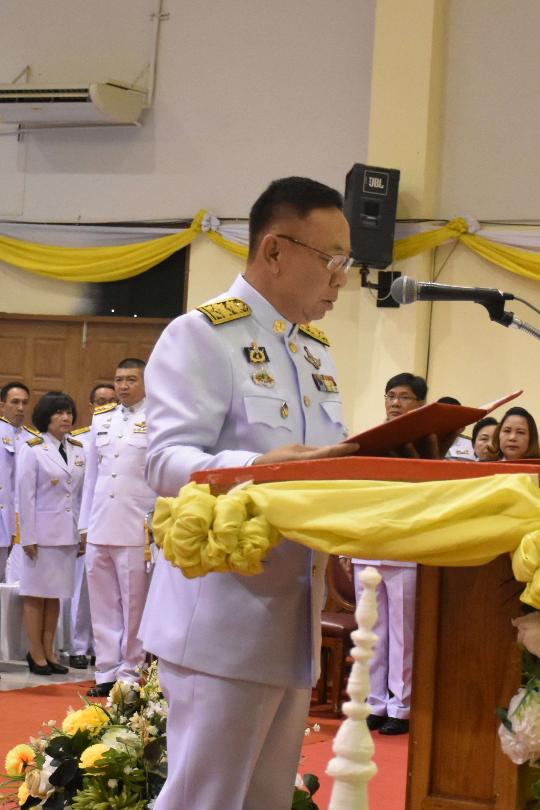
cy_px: 404
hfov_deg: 13.6
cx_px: 293
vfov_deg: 20.2
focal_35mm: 101
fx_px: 2272
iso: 3200
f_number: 5
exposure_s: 1/100
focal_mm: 34
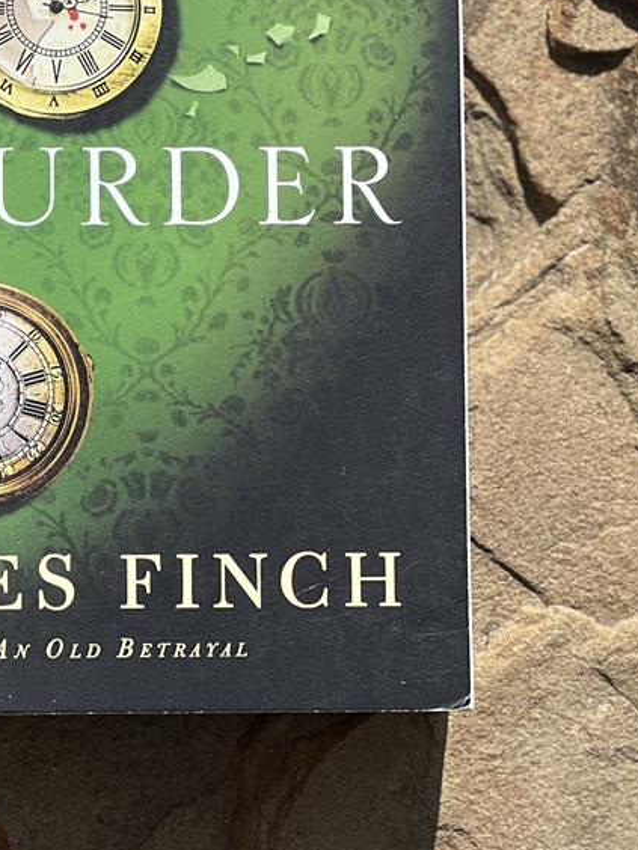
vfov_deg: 10.8
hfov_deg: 8.1
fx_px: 4473
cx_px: 38
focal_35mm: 182
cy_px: 32
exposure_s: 1/911
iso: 32
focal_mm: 9
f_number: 2.8
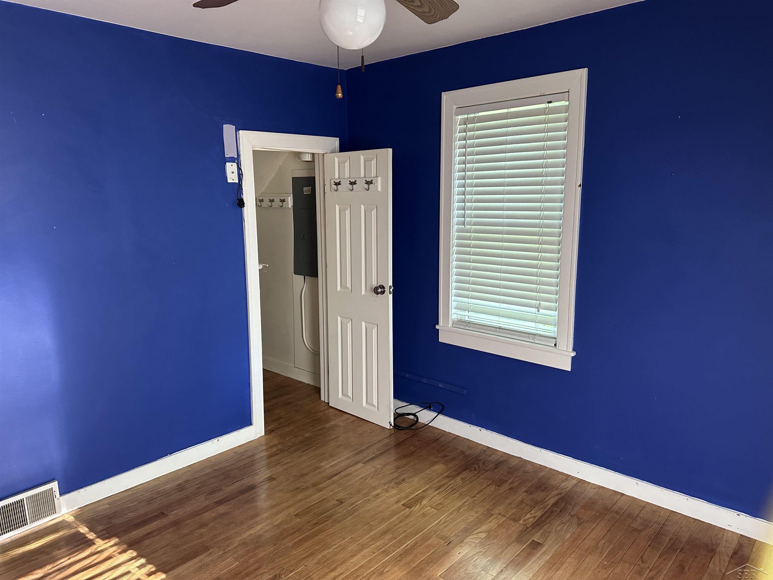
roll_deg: +0.5
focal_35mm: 24
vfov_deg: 56.8
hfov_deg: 71.6
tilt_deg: -9.2
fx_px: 536
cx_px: 386
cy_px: 290
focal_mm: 6.86
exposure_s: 1/60
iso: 400
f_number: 1.78
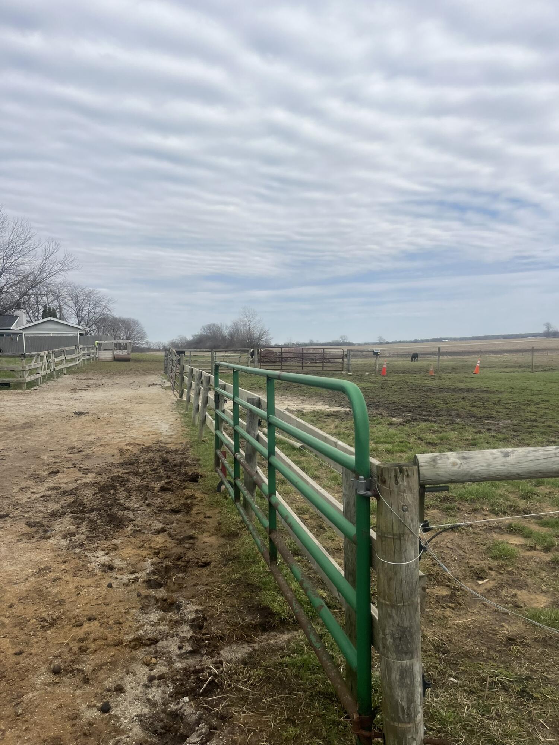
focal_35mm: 26
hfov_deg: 53.1
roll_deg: +2.6
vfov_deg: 67.3
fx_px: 560
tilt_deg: -3.1
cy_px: 372
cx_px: 280
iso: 50
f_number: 1.6
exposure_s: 1/5319
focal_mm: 5.1
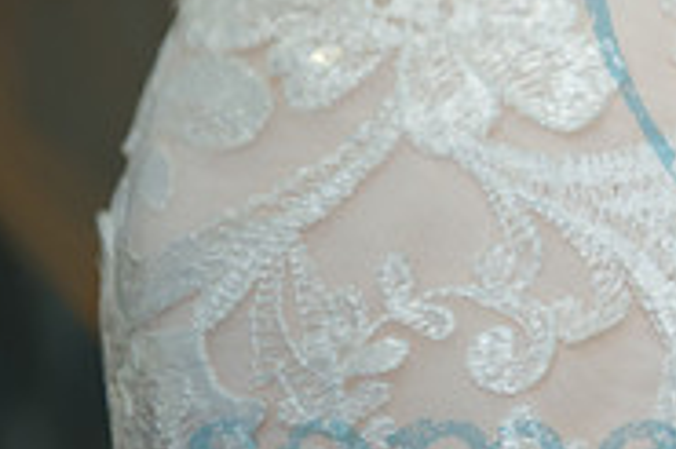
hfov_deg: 4.2
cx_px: 957
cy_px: 53
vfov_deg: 2.8
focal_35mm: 486
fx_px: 9118
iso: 500
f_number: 2.8
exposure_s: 1/200
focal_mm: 155
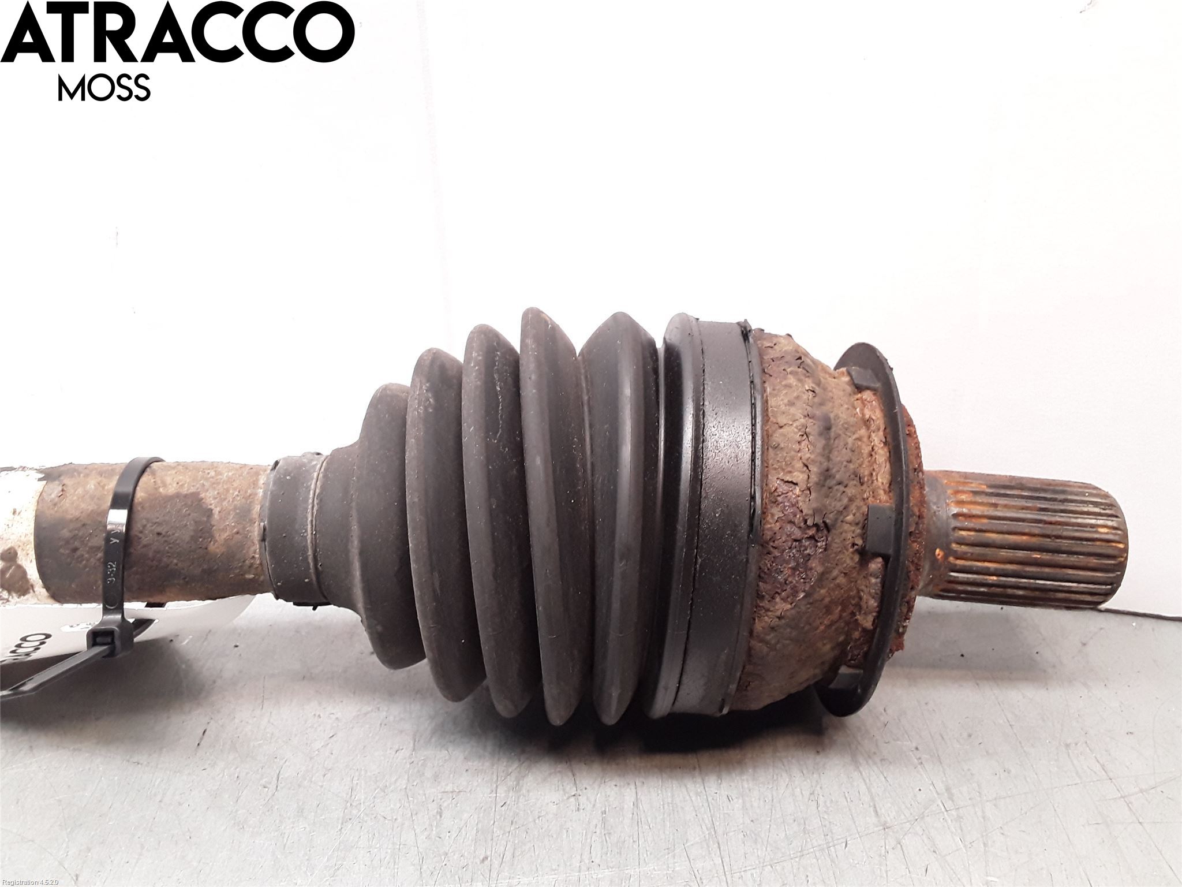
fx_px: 956
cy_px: 444
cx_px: 591
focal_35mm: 28
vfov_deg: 49.7
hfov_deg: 63.4
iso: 100
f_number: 1.9
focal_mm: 2.91
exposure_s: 1/50
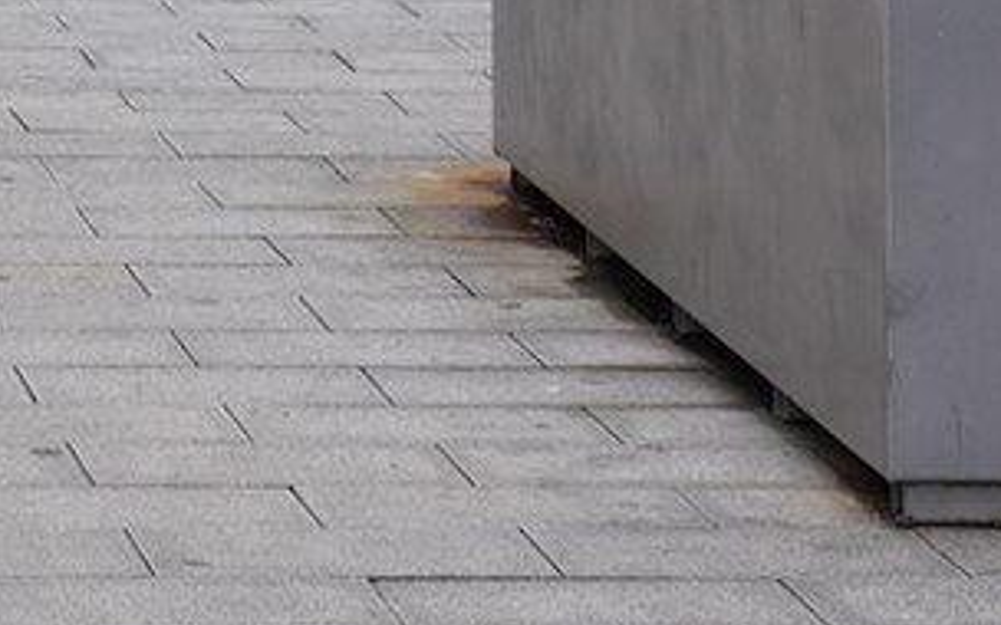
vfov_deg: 4.7
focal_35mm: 268
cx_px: -826
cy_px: -1243
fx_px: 7311
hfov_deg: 7.6
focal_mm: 40
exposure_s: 1/100
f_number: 13
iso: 200
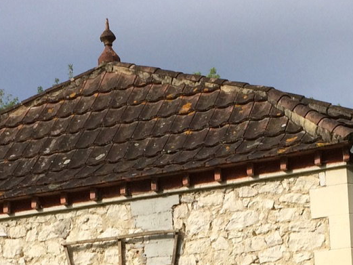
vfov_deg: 12.3
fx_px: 1163
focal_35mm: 114
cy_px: 403
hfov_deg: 17.2
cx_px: 221
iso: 32
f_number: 2.2
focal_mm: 4.15
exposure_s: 1/1642
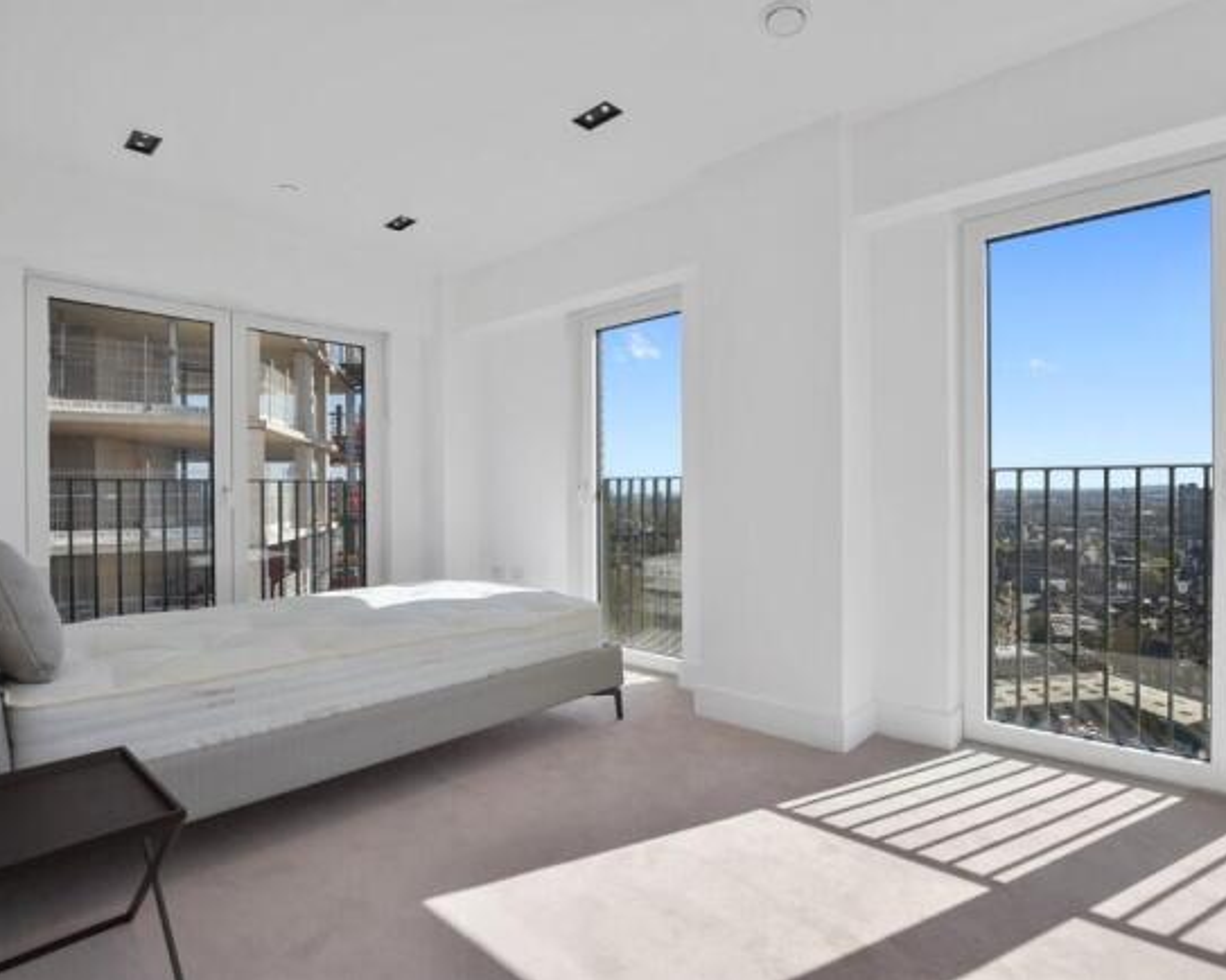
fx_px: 617
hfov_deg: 89.3
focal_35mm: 17
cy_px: 491
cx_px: 685
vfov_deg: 76.9
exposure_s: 1/160
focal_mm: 10
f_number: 5.6
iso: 160
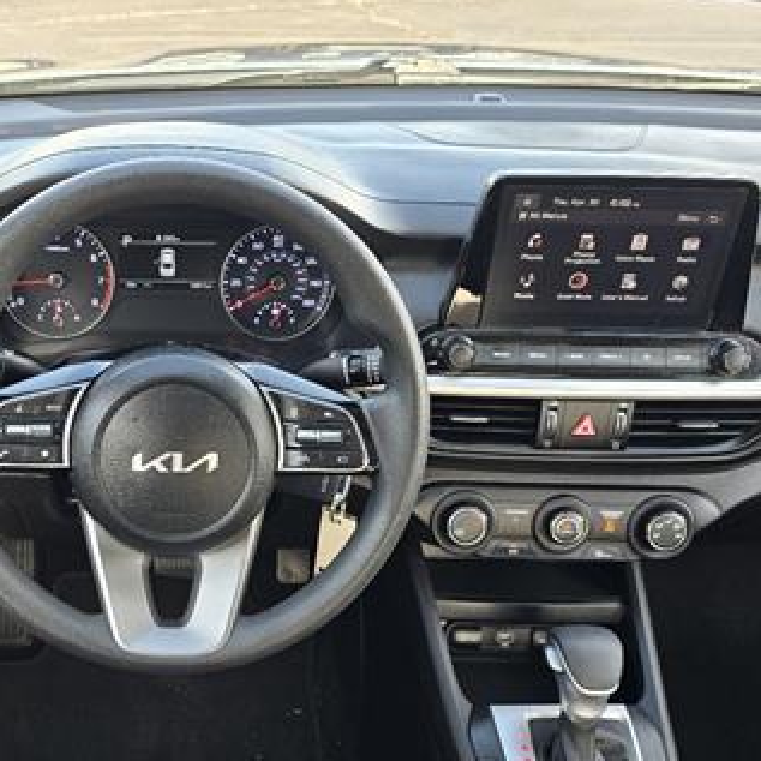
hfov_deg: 39.8
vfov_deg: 40.2
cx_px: 187
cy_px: 531
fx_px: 1020
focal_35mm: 41
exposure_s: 1/182
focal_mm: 6.3
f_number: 1.7
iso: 100
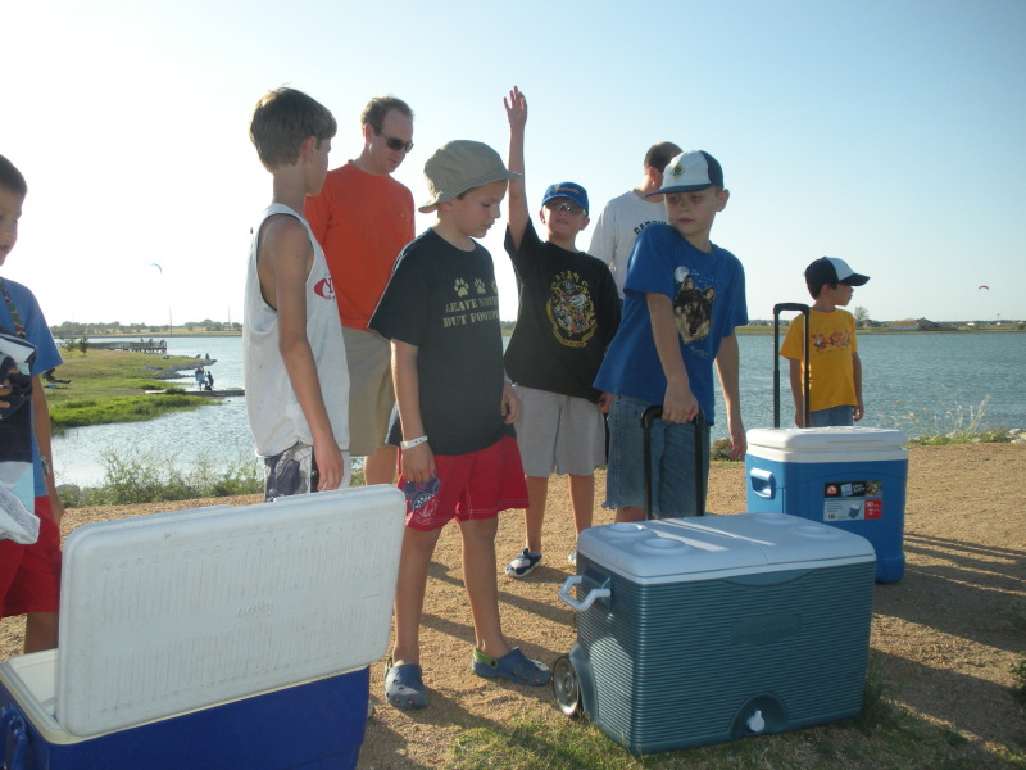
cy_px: 385
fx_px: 1067
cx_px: 513
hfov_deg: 51.4
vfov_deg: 39.7
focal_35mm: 36
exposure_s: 1/650
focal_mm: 6.3
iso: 88
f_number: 3.5
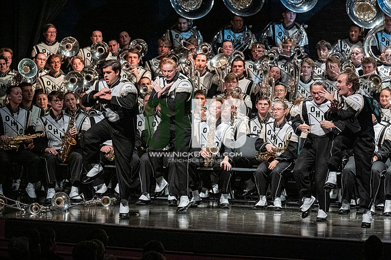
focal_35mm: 225
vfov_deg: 6.1
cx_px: 196
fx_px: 2442
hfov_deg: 9.2
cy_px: 130
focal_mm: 150
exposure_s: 1/500
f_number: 4
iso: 4000
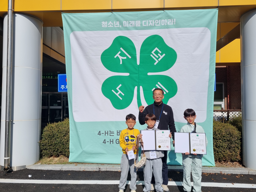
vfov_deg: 53.1
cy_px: 96
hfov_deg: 67.3
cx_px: 128
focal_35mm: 26
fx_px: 192
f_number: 1.8
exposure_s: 1/6736
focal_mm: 5.4
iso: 50
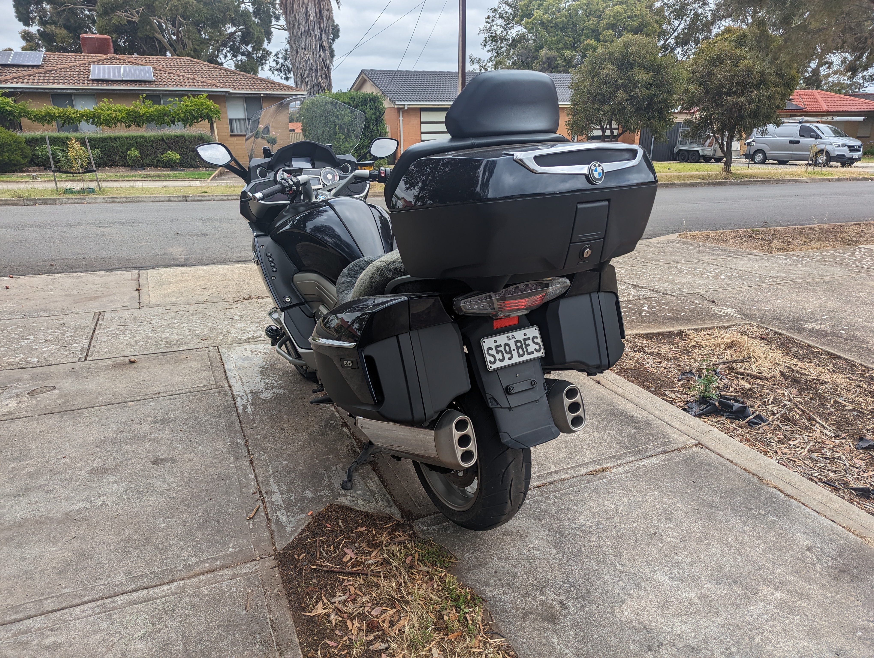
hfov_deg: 71.5
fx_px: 607
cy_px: 329
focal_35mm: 24
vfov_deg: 56.9
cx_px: 437
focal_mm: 6.81
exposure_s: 1/1414
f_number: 1.85
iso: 45
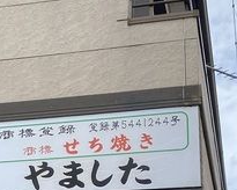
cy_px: 199
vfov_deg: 14.9
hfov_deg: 18.7
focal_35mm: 101
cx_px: 24
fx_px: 708
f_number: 1.8
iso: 32
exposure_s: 1/2890
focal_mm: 4.25
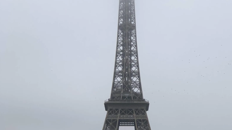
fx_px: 621
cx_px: 136
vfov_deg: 12.0
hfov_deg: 21.1
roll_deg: +0.4
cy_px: 76
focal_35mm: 101
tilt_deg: +14.4
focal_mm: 6.6
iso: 25
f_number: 2.8
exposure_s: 1/120
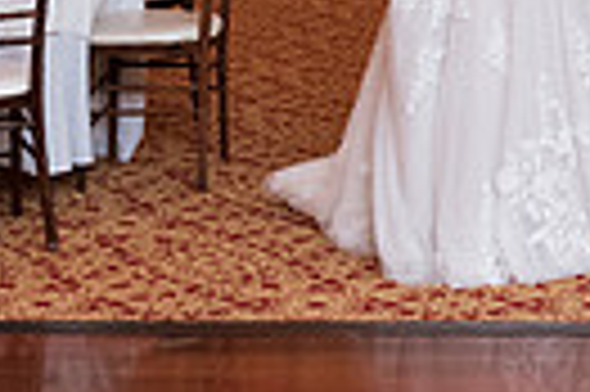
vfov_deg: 10.9
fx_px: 1882
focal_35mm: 115
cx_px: 585
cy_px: -372
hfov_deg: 17.4
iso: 1800
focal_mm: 26
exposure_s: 1/100
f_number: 2.8
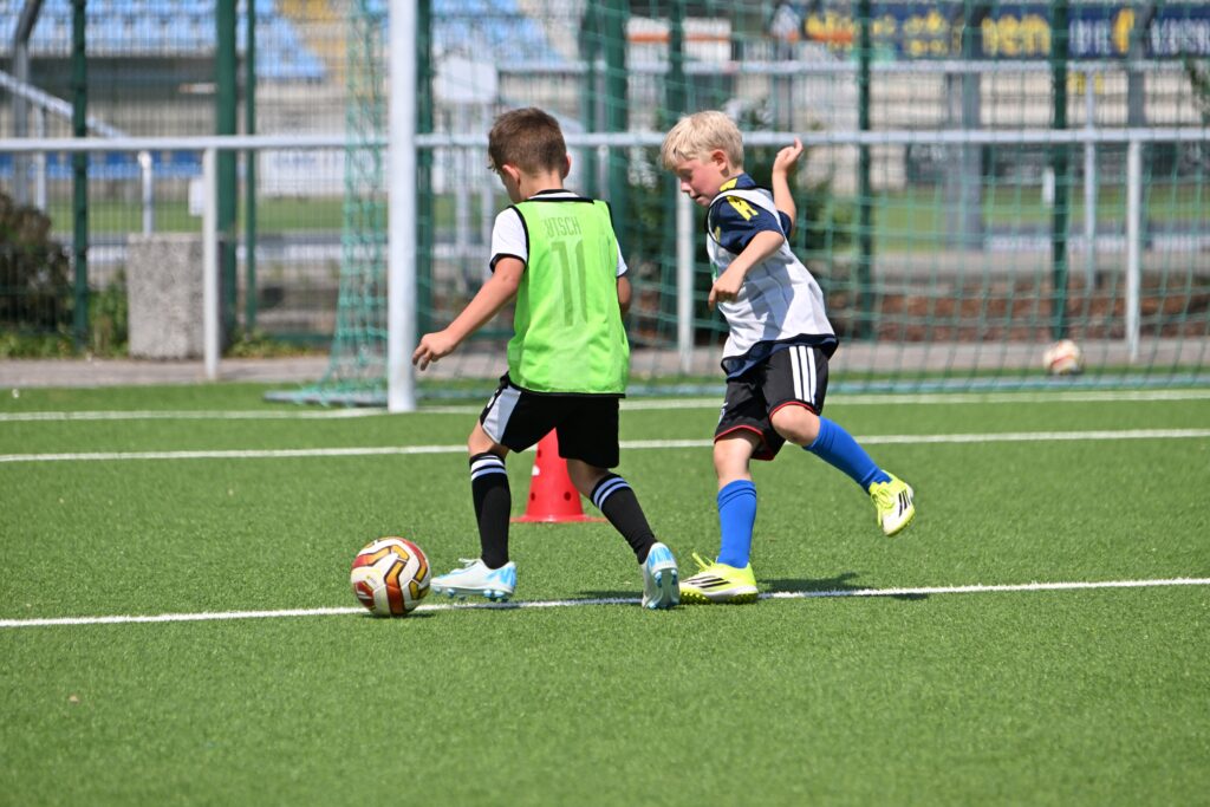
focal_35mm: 310
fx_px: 10420
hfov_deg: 6.6
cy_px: 404
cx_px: 605
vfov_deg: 4.4
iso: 180
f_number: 5.6
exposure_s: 1/1600
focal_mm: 310
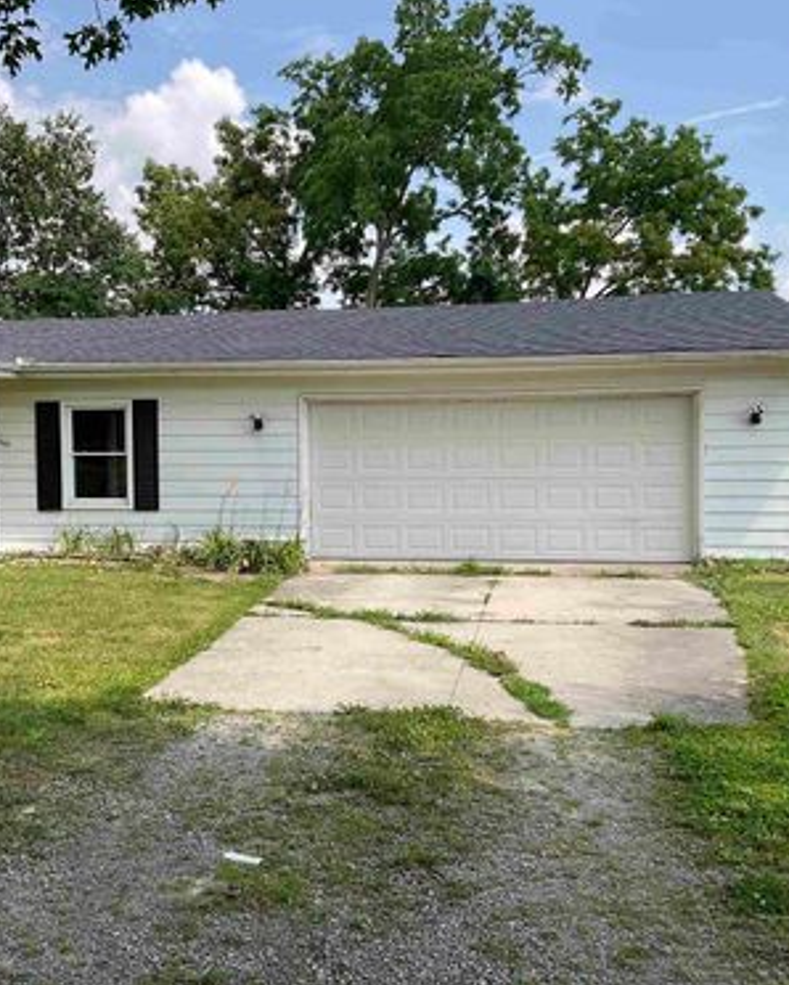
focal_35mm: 38
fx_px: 1108
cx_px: 265
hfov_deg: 38.8
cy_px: 491
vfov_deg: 47.9
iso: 16
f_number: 1.8
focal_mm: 3
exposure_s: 1/1144
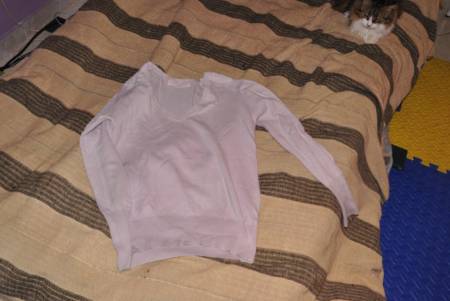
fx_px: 463
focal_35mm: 37
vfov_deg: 36.0
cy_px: 150
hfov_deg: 51.9
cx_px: 221
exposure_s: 1/10
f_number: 20
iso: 800
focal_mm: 24
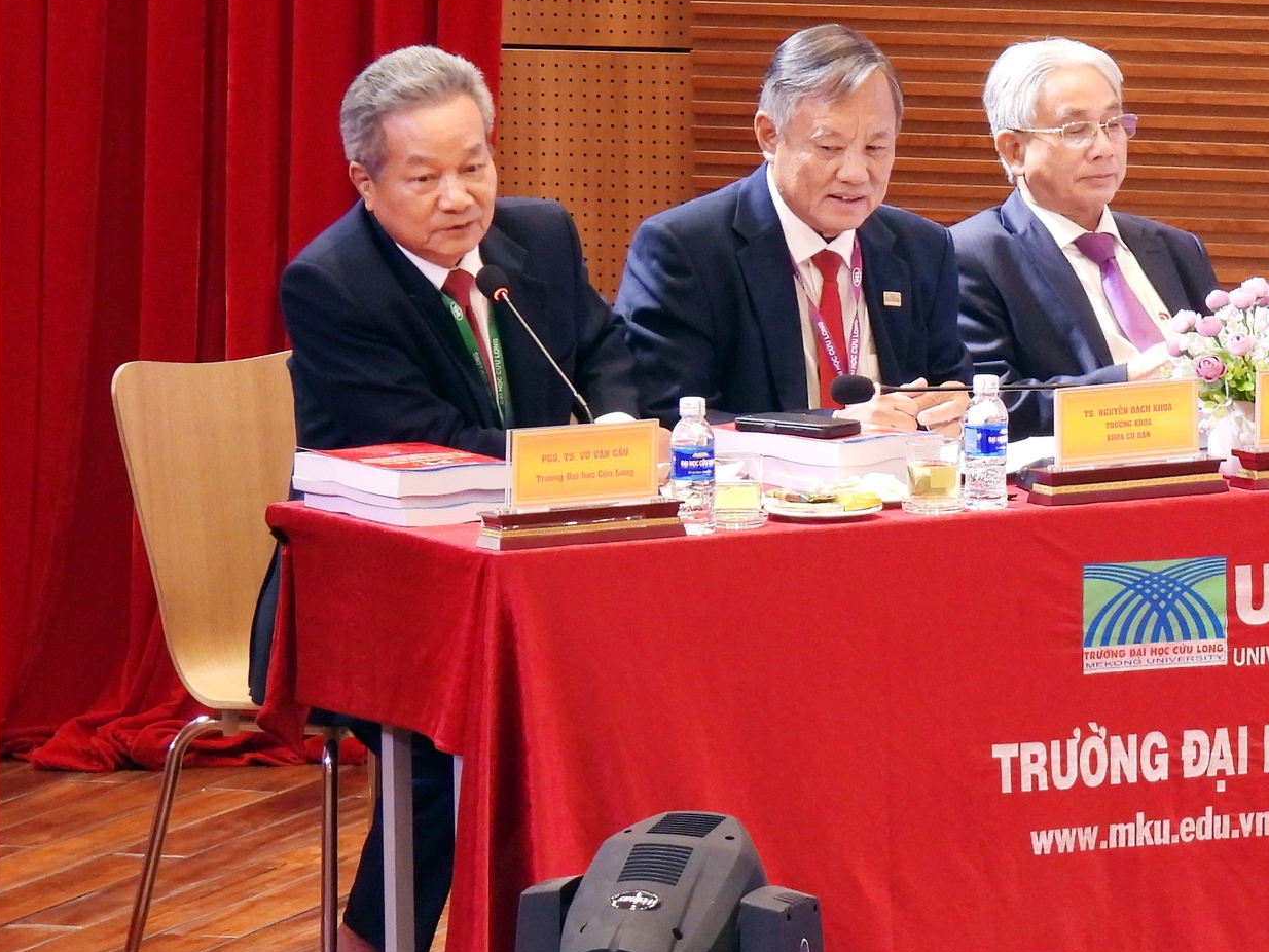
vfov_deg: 5.3
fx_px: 10267
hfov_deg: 7.1
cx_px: 1195
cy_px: 297
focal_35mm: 280
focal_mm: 24.1
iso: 400
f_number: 4
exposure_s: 1/25
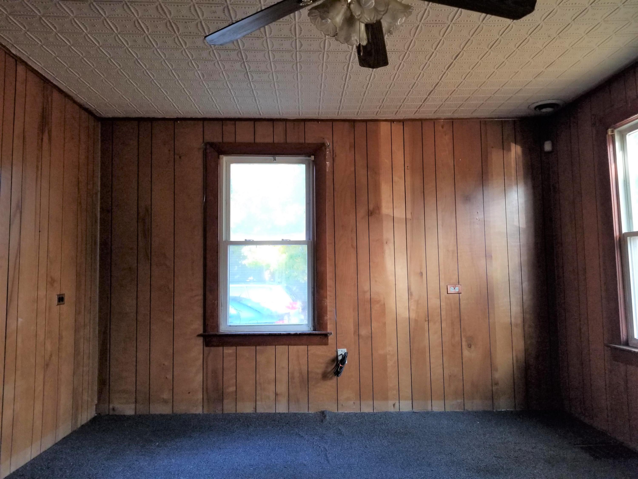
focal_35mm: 26
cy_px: 240
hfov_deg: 67.3
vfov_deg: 53.1
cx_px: 319
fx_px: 479
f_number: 1.7
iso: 160
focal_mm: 4.25
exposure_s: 1/50
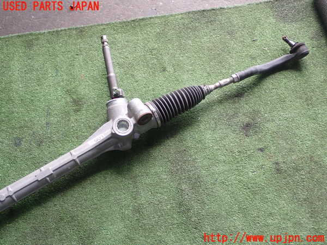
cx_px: 164
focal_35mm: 50
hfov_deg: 38.2
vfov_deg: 29.1
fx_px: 472
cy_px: 122
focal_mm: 9.01
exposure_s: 1/100
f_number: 3.2
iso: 125
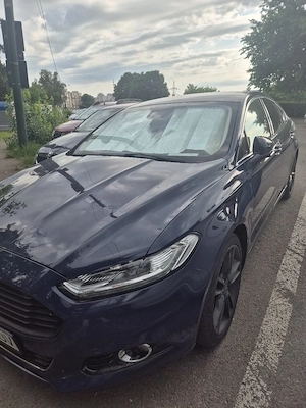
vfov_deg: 73.9
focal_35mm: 23
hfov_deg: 58.9
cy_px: 204
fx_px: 271
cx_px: 153
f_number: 1.8
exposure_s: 1/1250
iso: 25
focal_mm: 5.4
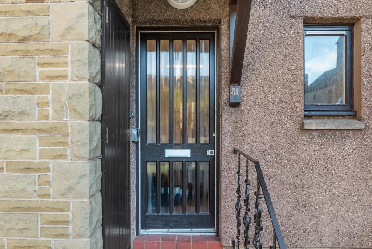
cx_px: 186
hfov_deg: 69.4
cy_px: 124
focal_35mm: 26
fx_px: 269
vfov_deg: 49.6
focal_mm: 26
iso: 250
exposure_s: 1/13
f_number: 9
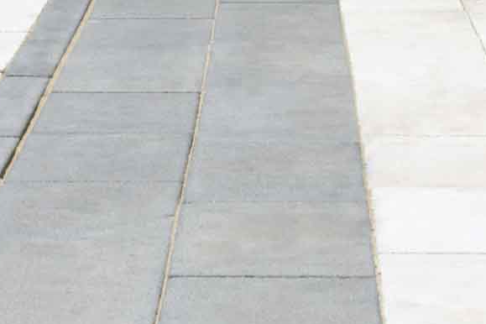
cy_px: -498
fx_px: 2943
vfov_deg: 6.0
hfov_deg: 9.4
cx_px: 248
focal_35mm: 218
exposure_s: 1/250
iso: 100
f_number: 11
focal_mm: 36
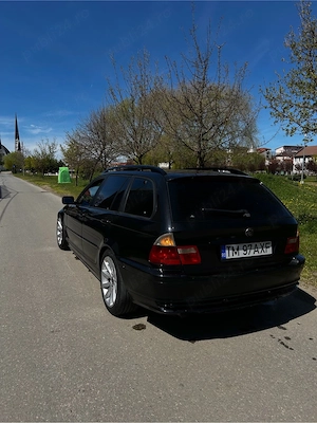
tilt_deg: -6.8
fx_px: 317
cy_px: 212
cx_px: 158
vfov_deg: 67.3
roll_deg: +0.9
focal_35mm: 26
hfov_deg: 53.1
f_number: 1.5
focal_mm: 5.7
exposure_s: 1/6993
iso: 50
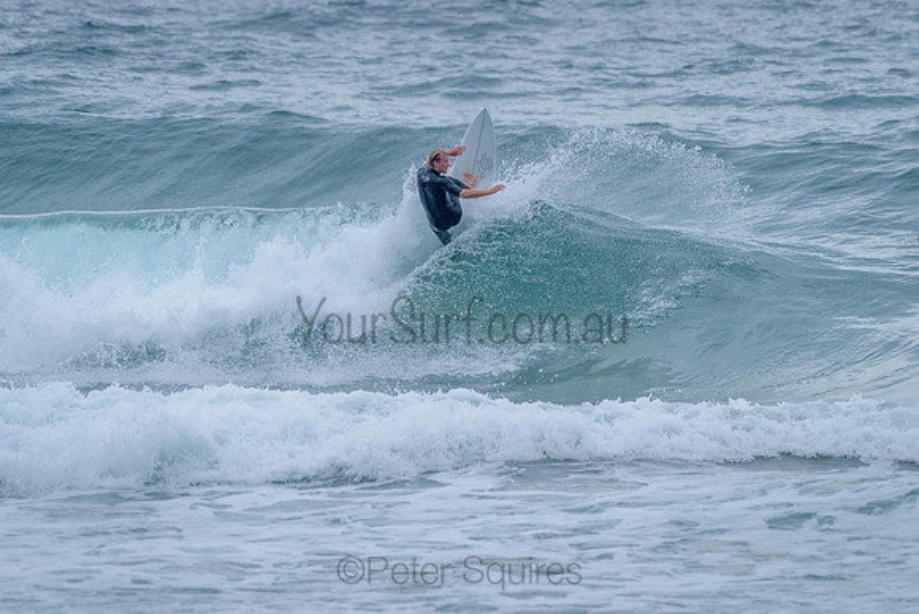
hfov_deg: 3.4
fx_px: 15646
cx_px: 461
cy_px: 239
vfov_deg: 2.2
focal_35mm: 613
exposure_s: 1/2000
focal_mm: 500
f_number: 5.6
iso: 1600
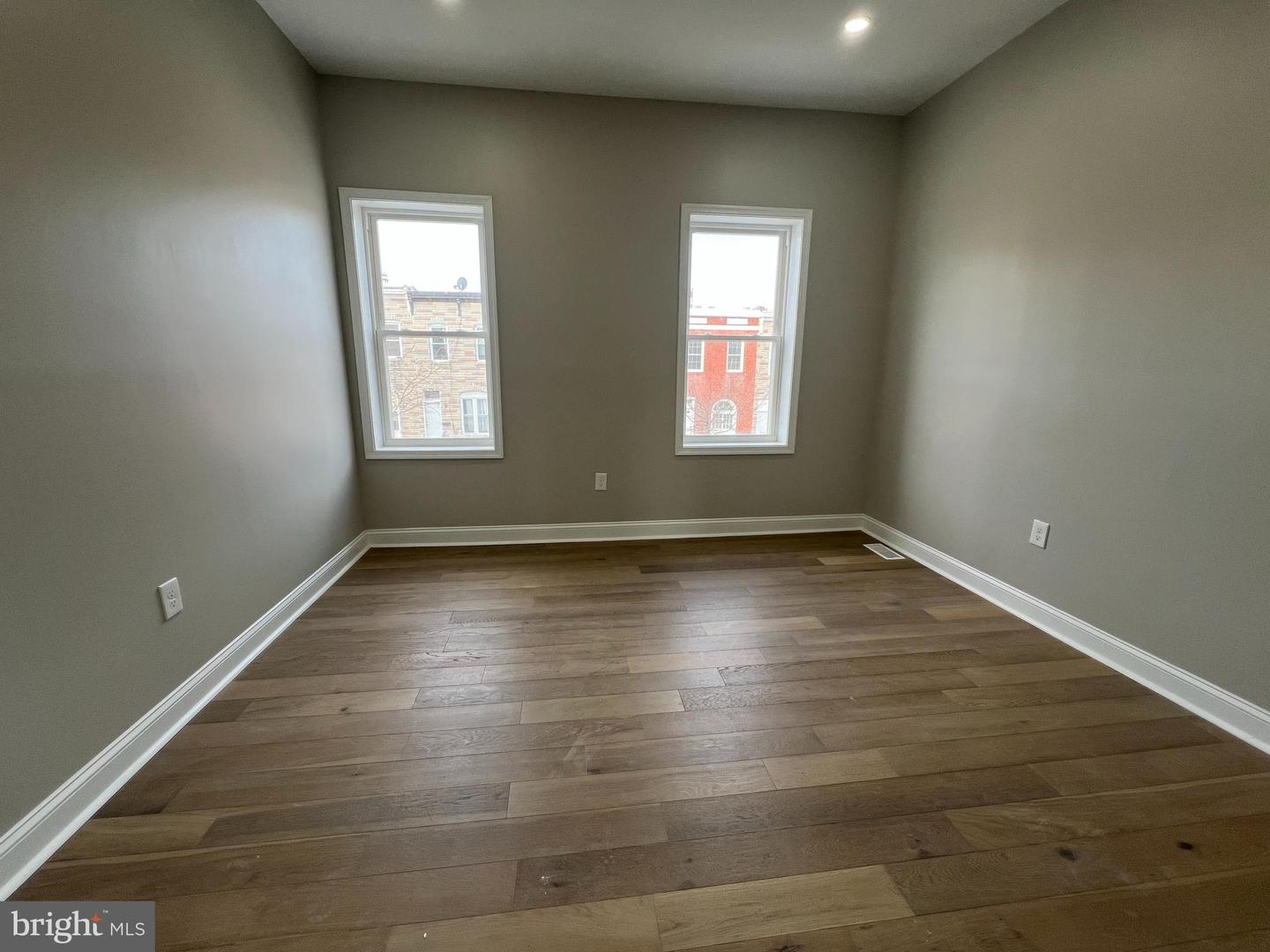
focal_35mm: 13
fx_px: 477
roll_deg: -0.6
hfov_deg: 106.2
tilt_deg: -13.0
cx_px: 635
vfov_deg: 89.9
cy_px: 476
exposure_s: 1/120
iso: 50
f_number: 1.8
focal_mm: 1.57
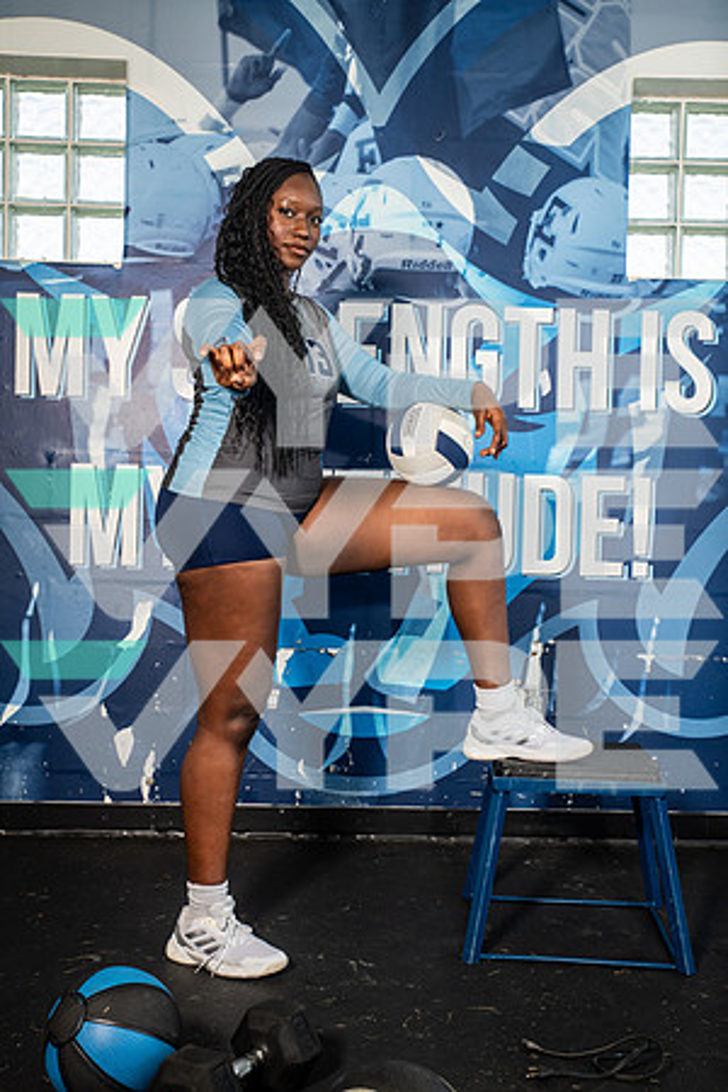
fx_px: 1274
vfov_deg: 46.4
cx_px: 364
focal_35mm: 42
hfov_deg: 31.9
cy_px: 546
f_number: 7.1
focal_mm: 42
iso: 250
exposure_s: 1/250
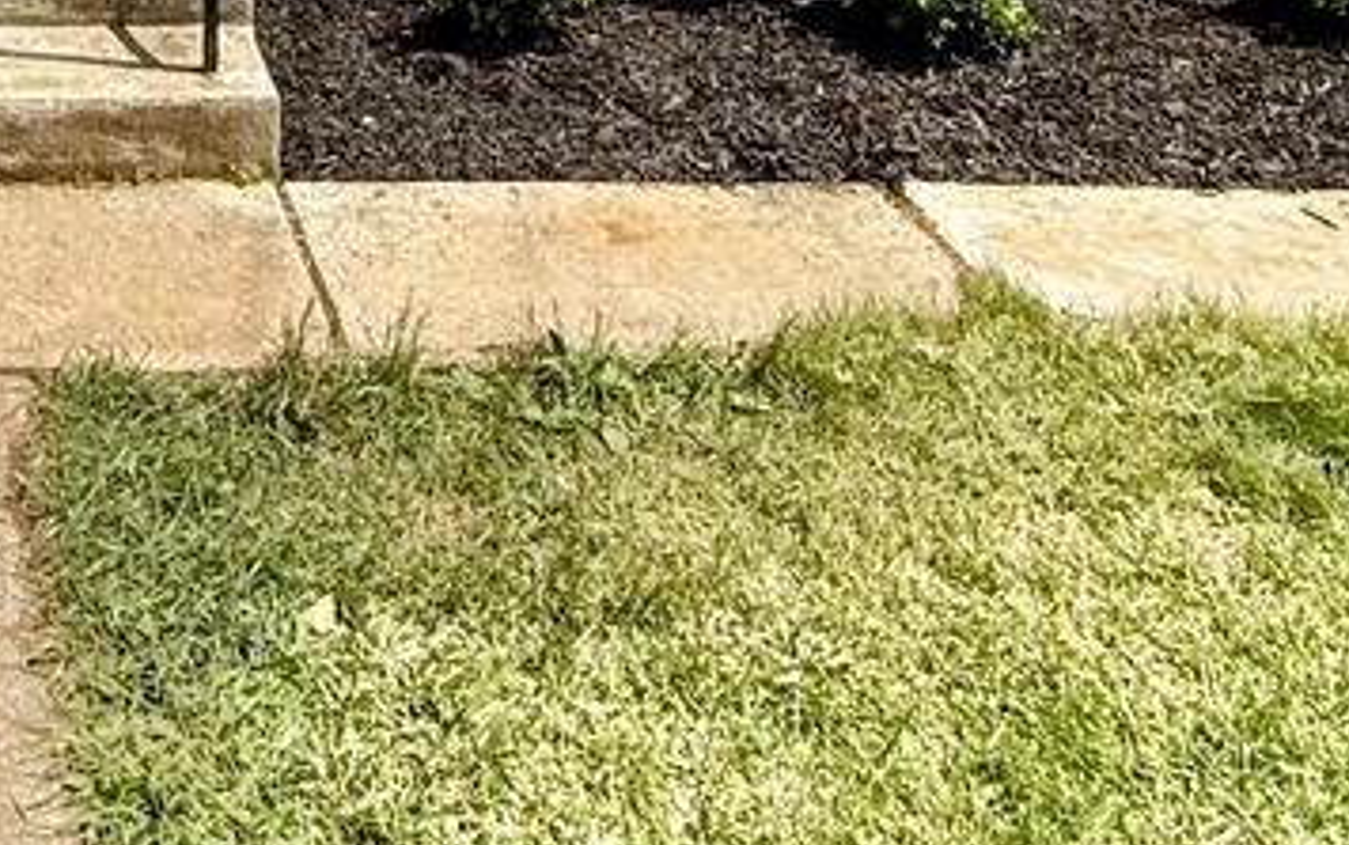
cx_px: -15
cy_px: -1057
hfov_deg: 31.3
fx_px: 2207
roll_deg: -0.9
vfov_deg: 15.2
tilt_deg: +8.1
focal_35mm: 60
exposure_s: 1/970
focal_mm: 2.22
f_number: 2.2
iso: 50
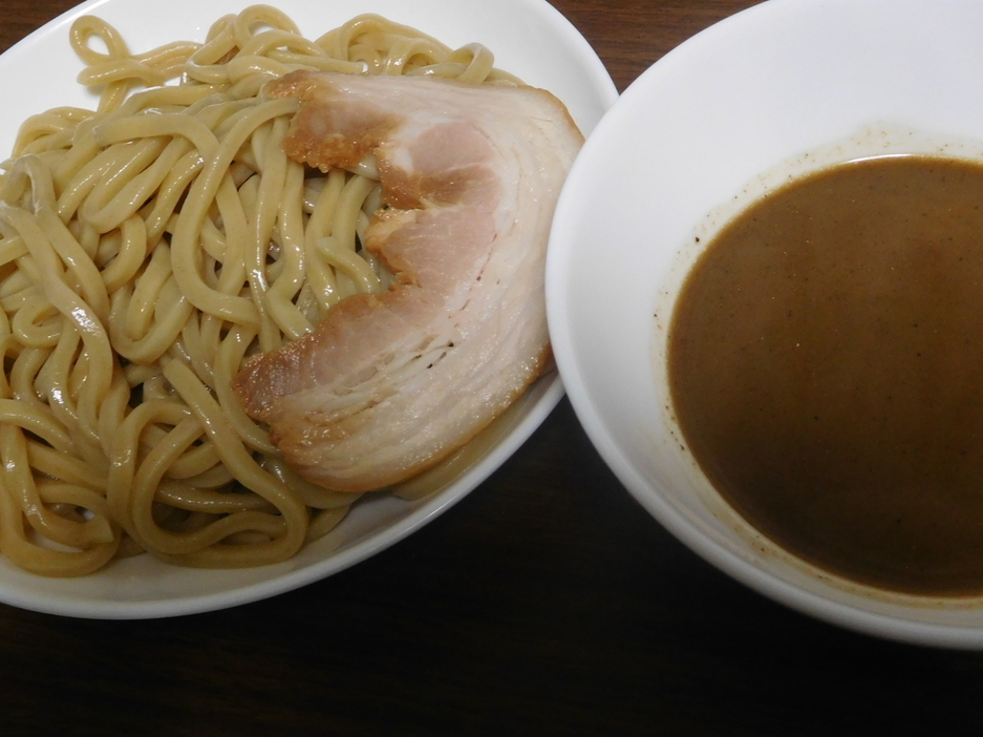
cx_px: 563
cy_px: 318
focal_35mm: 41
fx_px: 1164
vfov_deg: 35.1
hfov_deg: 45.7
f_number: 3.6
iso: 400
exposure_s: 1/25
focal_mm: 5.7
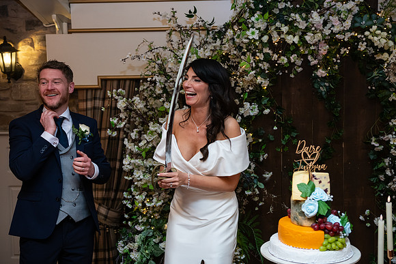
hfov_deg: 39.6
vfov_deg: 27.0
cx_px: 198
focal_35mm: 50
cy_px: 132
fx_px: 550
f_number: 3.5
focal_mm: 50
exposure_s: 1/160
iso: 800
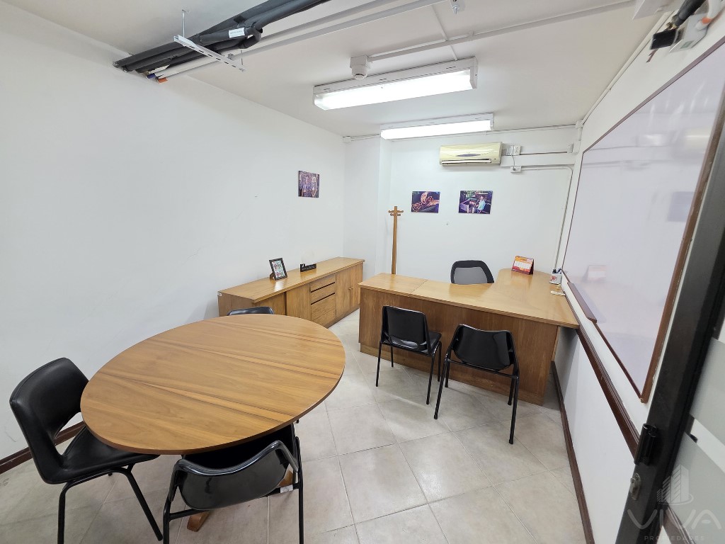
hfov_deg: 106.2
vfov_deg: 89.9
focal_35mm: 13
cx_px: 362
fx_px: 272
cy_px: 272
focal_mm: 2.2
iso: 500
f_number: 1.9
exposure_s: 1/60
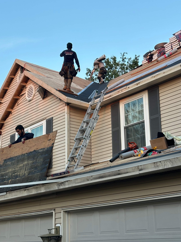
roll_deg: +1.1
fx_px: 397
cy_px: 139
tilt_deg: +14.7
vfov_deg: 33.7
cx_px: 91
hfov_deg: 25.7
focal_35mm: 57
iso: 50
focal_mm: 6.86
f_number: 1.78
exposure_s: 1/192
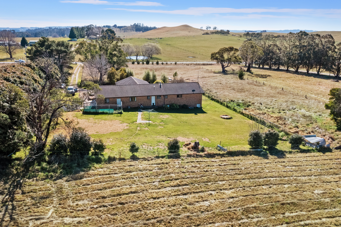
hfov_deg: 65.5
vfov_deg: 46.4
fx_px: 265
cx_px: 170
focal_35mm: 28
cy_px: 114
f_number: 9
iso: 800
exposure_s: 1/800
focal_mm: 10.26
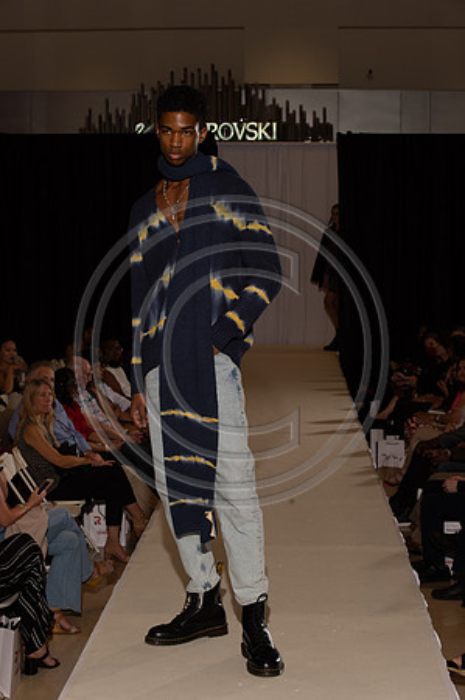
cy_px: 350
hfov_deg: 18.1
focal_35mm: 75
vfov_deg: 27.0
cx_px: 232
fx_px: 1456
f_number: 9
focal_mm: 75
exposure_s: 1/250
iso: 800
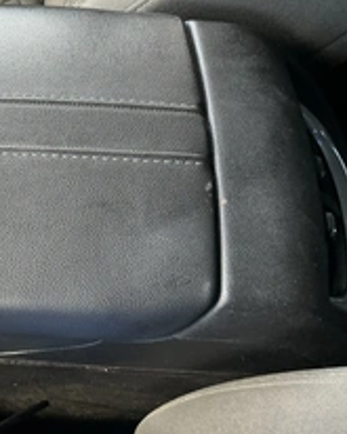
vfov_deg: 34.9
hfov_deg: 26.7
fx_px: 680
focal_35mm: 53
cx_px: -21
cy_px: 135
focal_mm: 3
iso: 64
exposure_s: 1/112
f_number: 1.8
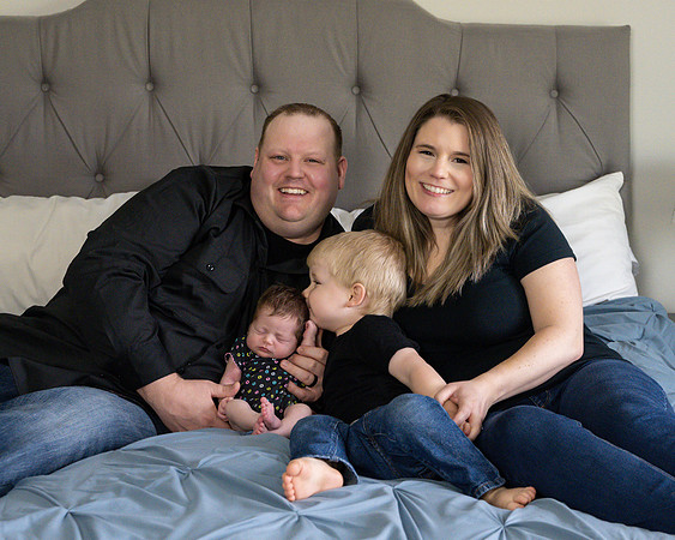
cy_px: 147
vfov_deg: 24.4
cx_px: 412
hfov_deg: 30.4
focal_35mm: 62
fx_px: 1238
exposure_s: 1/400
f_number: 4
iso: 3200
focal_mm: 37
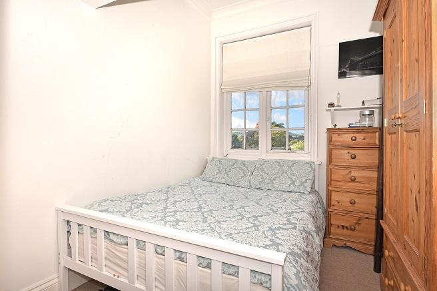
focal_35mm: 18
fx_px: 218
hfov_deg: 90.0
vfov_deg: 67.4
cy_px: 146
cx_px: 218
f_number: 9
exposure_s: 1/100
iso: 160
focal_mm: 18
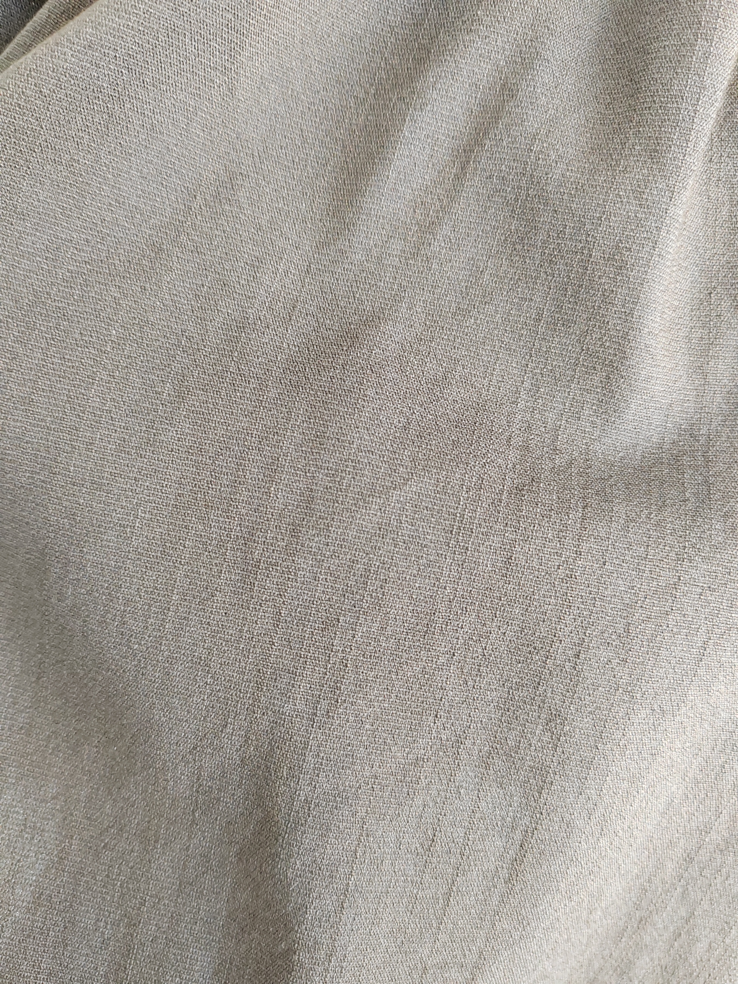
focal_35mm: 27
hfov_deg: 51.4
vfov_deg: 65.3
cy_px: 492
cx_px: 369
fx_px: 768
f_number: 1.9
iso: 1000
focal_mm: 5.52
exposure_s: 1/100
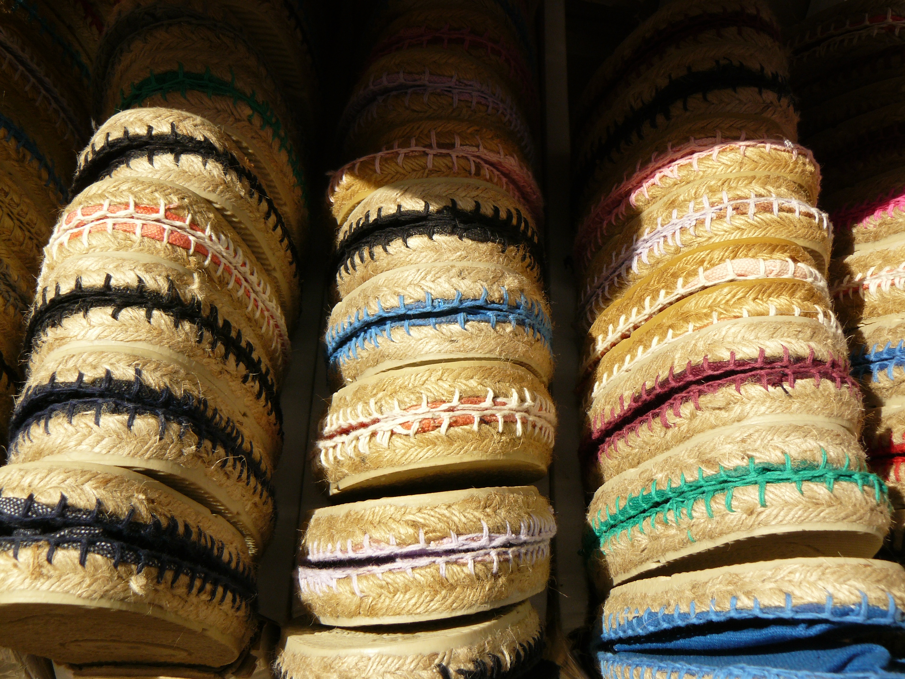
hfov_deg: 38.9
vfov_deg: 29.7
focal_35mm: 49
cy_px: 340
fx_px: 1281
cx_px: 452
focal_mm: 8.1
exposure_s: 1/400
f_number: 5.6
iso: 100
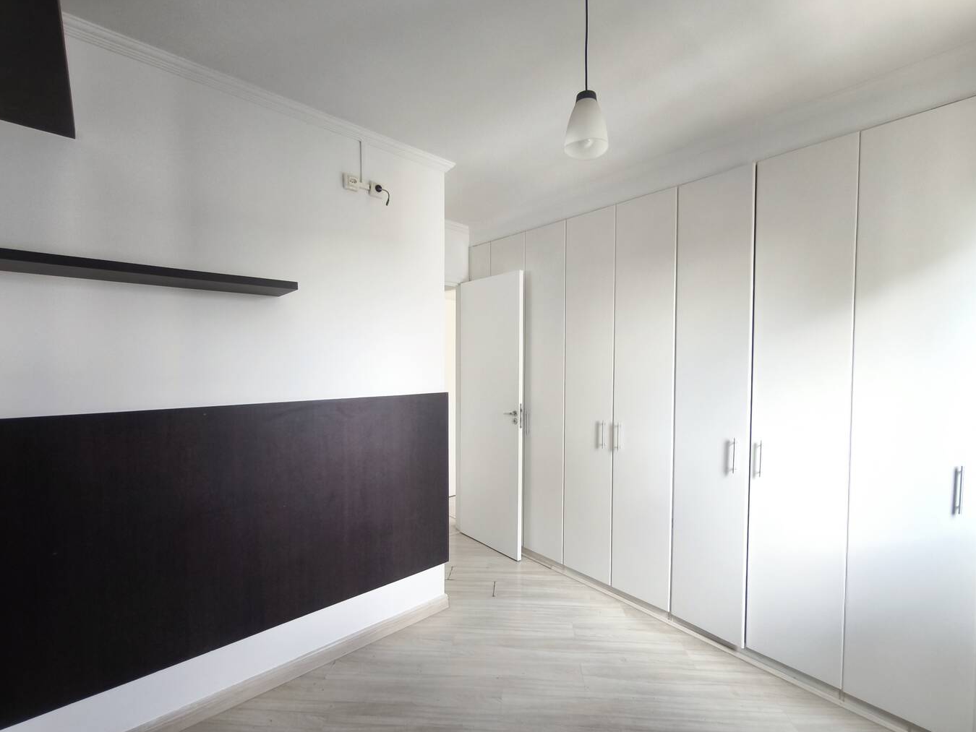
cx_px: 497
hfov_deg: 94.5
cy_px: 376
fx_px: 451
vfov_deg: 78.1
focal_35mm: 16
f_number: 2.2
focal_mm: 1.91
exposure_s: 1/30
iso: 200
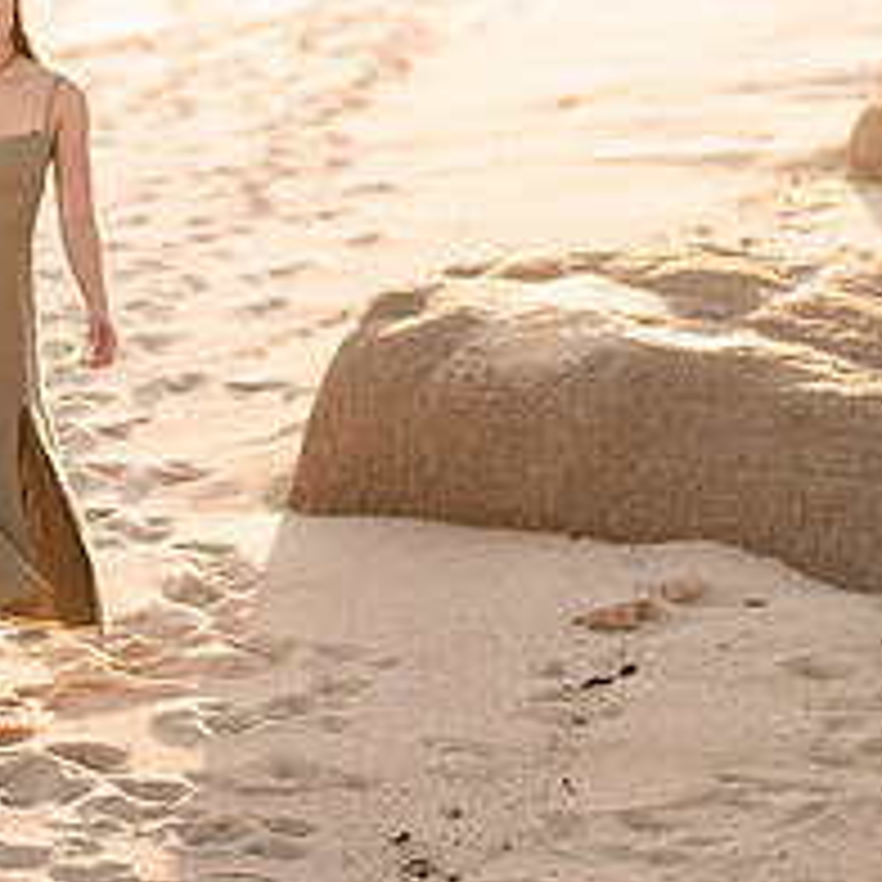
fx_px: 4209
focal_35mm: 146
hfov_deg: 11.6
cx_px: -297
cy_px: 29
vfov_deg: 11.9
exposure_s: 1/5000
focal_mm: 58
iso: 100
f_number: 1.6
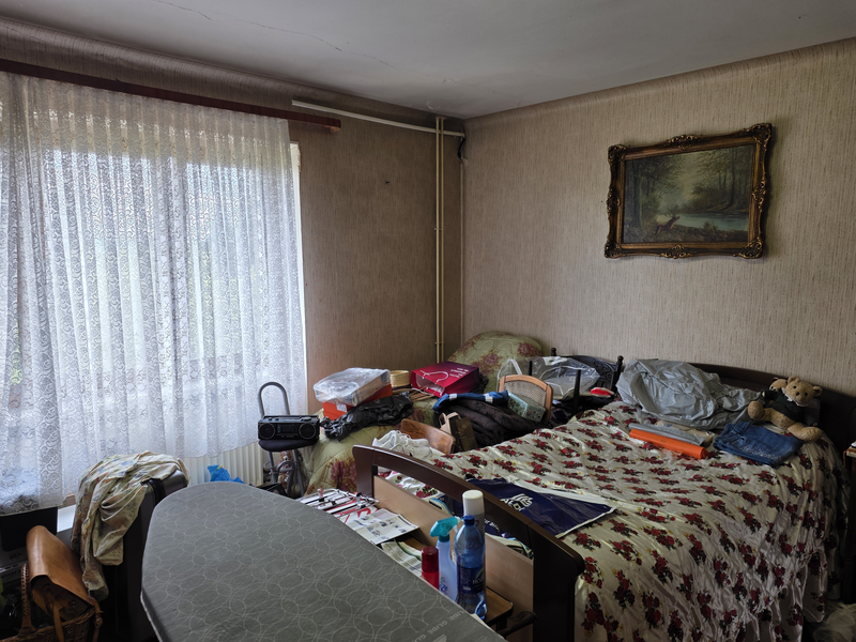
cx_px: 428
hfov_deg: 73.9
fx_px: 569
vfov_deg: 58.9
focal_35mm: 23
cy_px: 321
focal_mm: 6.25
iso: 50
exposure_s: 1/100
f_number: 1.7
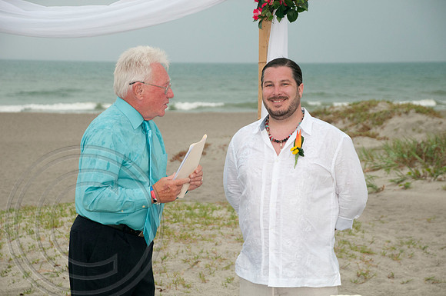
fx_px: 1392
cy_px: 148
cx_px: 223
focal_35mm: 112
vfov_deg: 12.1
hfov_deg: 18.2
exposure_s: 1/80
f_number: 5.6
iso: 400
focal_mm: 75
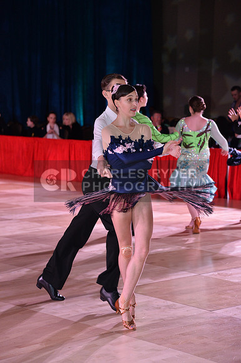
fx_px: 987
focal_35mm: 98
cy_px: 182
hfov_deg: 13.9
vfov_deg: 20.8
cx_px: 120
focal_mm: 98
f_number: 5
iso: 1600
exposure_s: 1/250
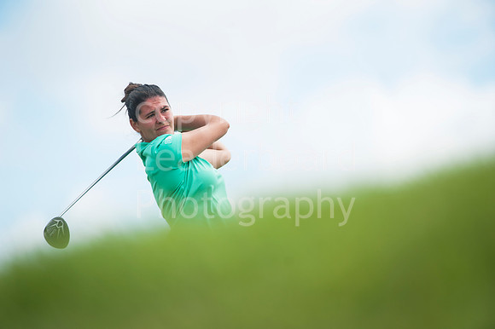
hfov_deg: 6.9
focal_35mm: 300
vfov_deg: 4.6
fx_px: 4122
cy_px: 164
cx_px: 248
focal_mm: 300
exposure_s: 1/2500
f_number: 5
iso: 200
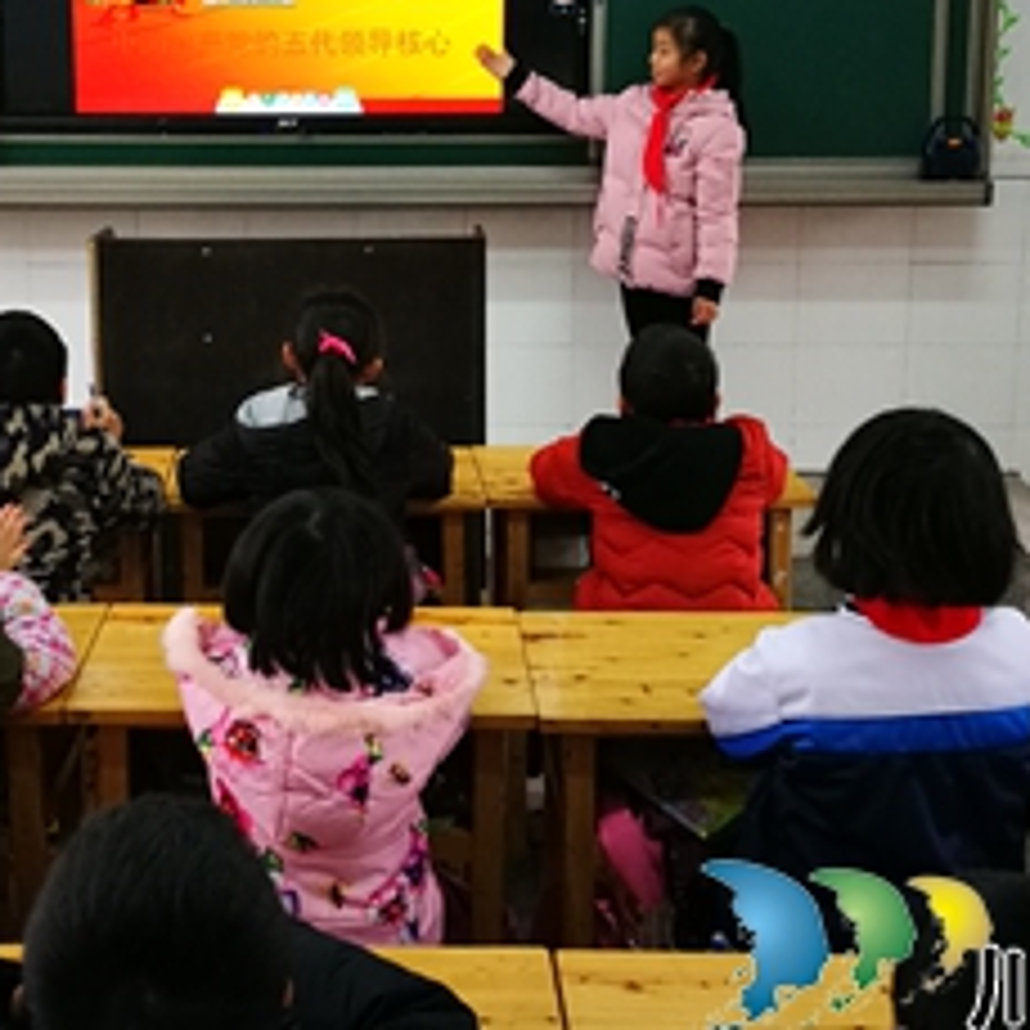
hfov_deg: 32.6
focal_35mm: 52
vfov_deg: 32.5
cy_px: 326
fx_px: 1751
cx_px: 355
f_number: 2.2
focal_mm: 4.5
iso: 320
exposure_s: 1/25
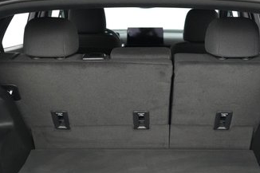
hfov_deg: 38.8
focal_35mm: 51
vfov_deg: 25.8
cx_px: 146
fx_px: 368
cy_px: 147
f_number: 2.8
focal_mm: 26
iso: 8000
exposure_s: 1/160
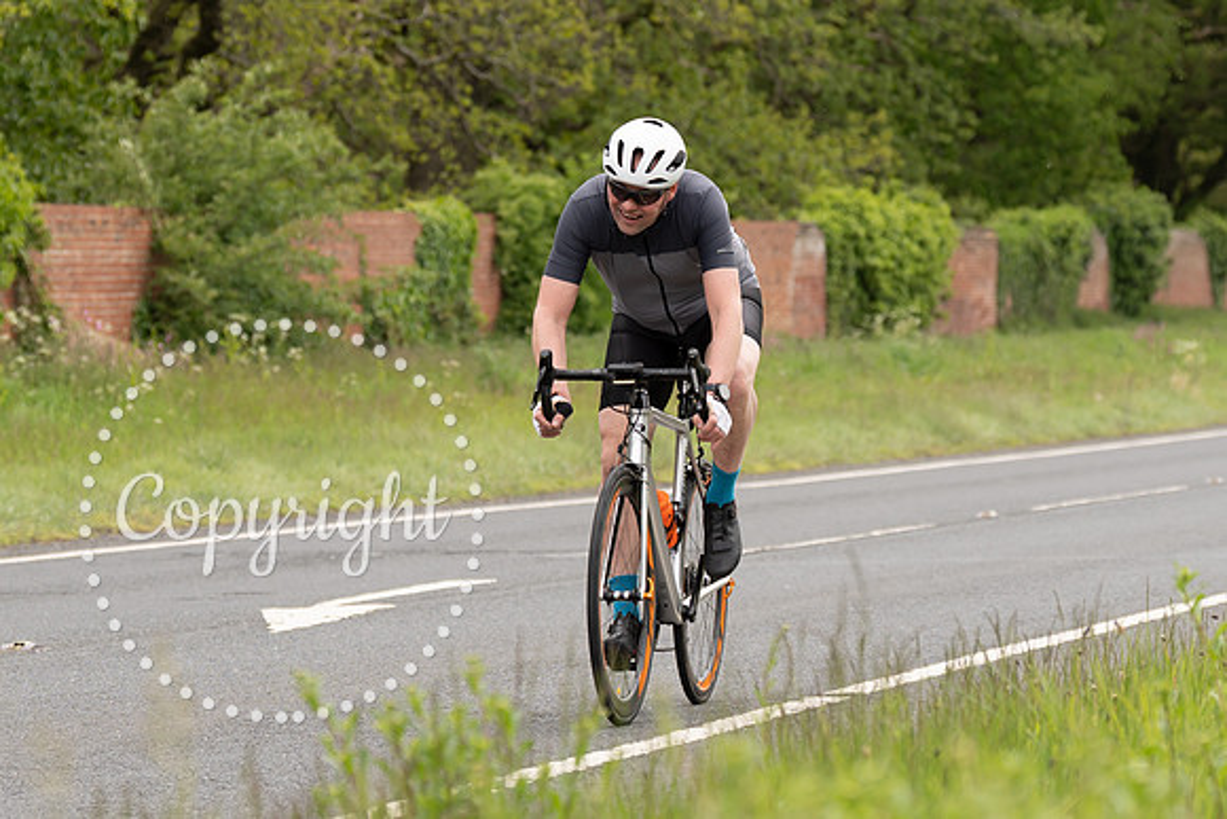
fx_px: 6523
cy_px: 193
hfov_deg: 10.7
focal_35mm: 191
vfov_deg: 7.2
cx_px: 642
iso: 200
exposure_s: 1/1000
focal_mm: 88
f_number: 3.5
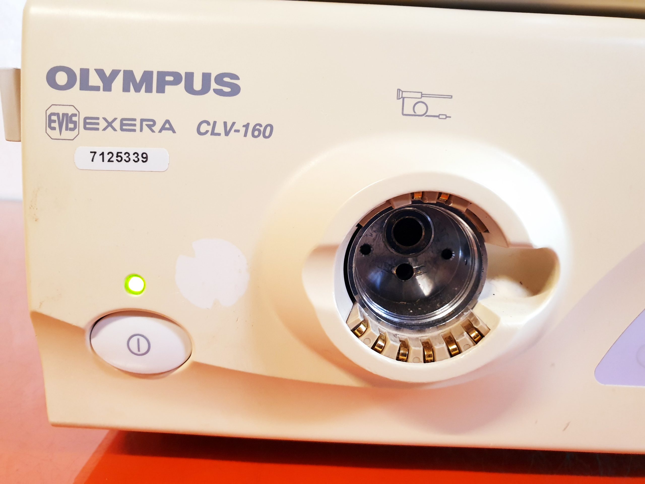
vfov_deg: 53.1
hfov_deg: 67.3
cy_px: 242
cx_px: 322
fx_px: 484
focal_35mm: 26
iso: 400
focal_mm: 4.3
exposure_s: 1/50
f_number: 2.4
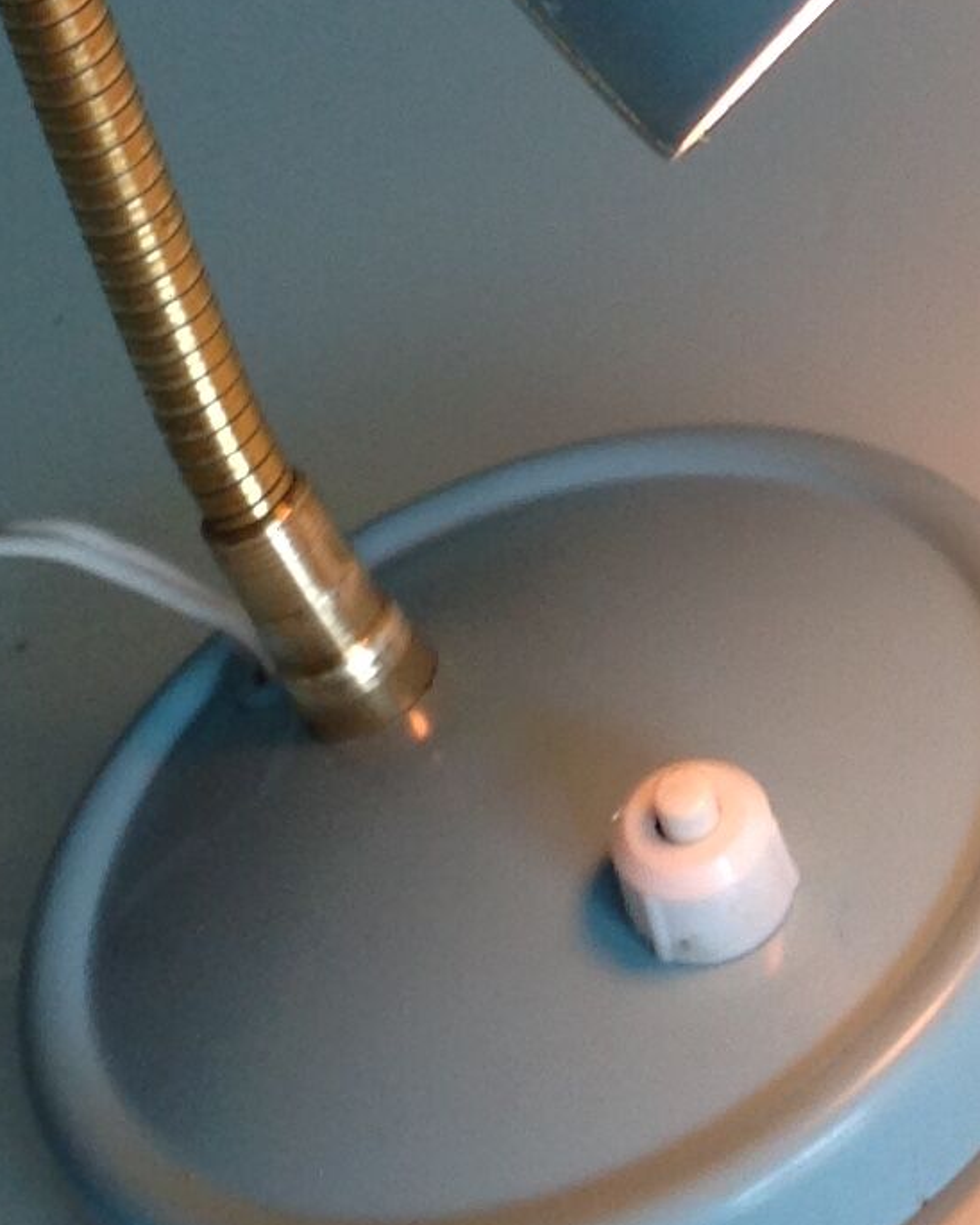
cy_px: -21
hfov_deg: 11.9
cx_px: 740
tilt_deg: -32.3
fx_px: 4677
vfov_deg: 14.7
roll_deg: +23.5
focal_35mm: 129
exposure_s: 1/25
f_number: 2.4
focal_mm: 4.28
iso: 64
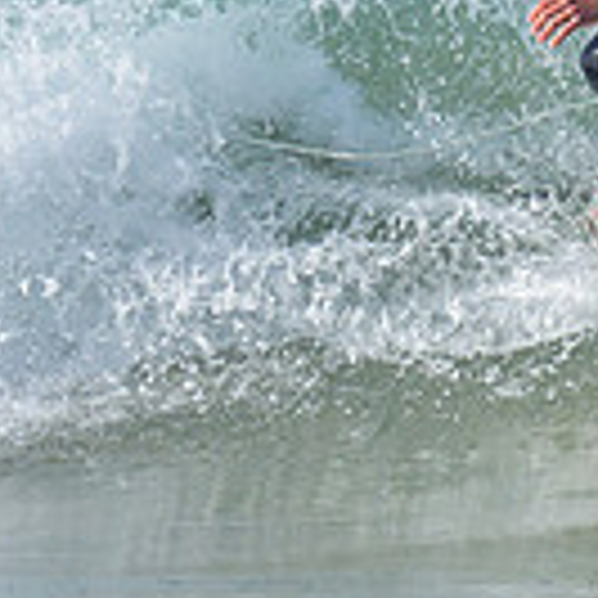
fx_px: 79332
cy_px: 136
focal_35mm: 4059
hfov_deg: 0.4
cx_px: 895
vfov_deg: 0.4
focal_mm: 800
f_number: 6.3
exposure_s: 1/2000
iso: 280
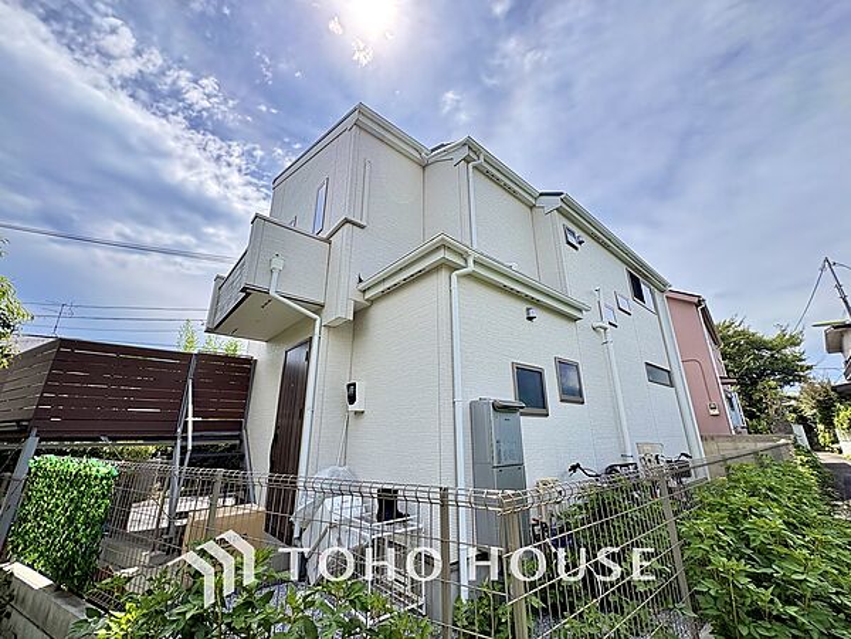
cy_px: 320
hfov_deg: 102.1
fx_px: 344
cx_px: 426
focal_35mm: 14
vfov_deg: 85.7
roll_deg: +1.4
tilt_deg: +17.9
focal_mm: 2.22
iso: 64
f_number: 2.2
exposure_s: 1/1256
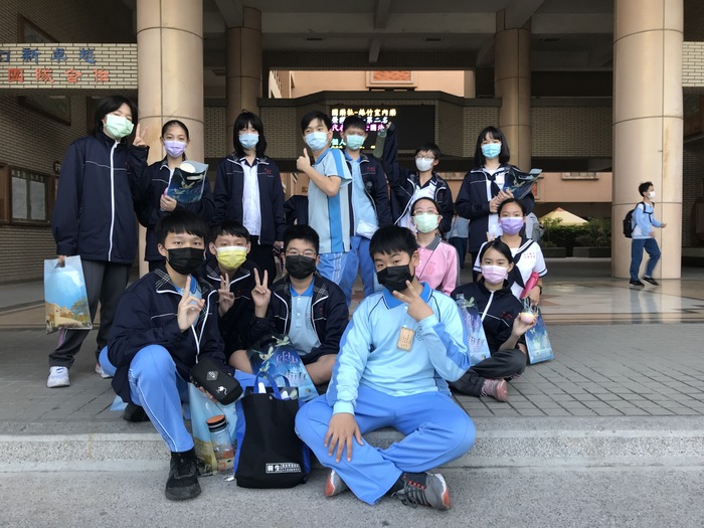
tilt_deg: -0.2
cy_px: 264
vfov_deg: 49.7
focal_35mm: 28
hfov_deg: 63.4
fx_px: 569
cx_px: 352
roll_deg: +0.8
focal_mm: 3.99
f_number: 1.8
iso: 25
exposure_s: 1/45
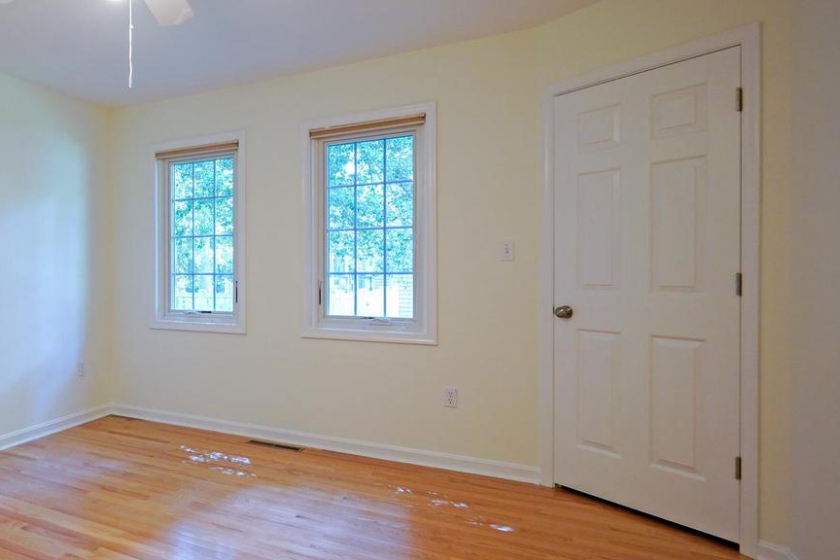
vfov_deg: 51.3
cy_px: 280
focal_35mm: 25
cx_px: 185
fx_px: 583
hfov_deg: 65.9
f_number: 2.8
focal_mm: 10
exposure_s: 1/30
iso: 640
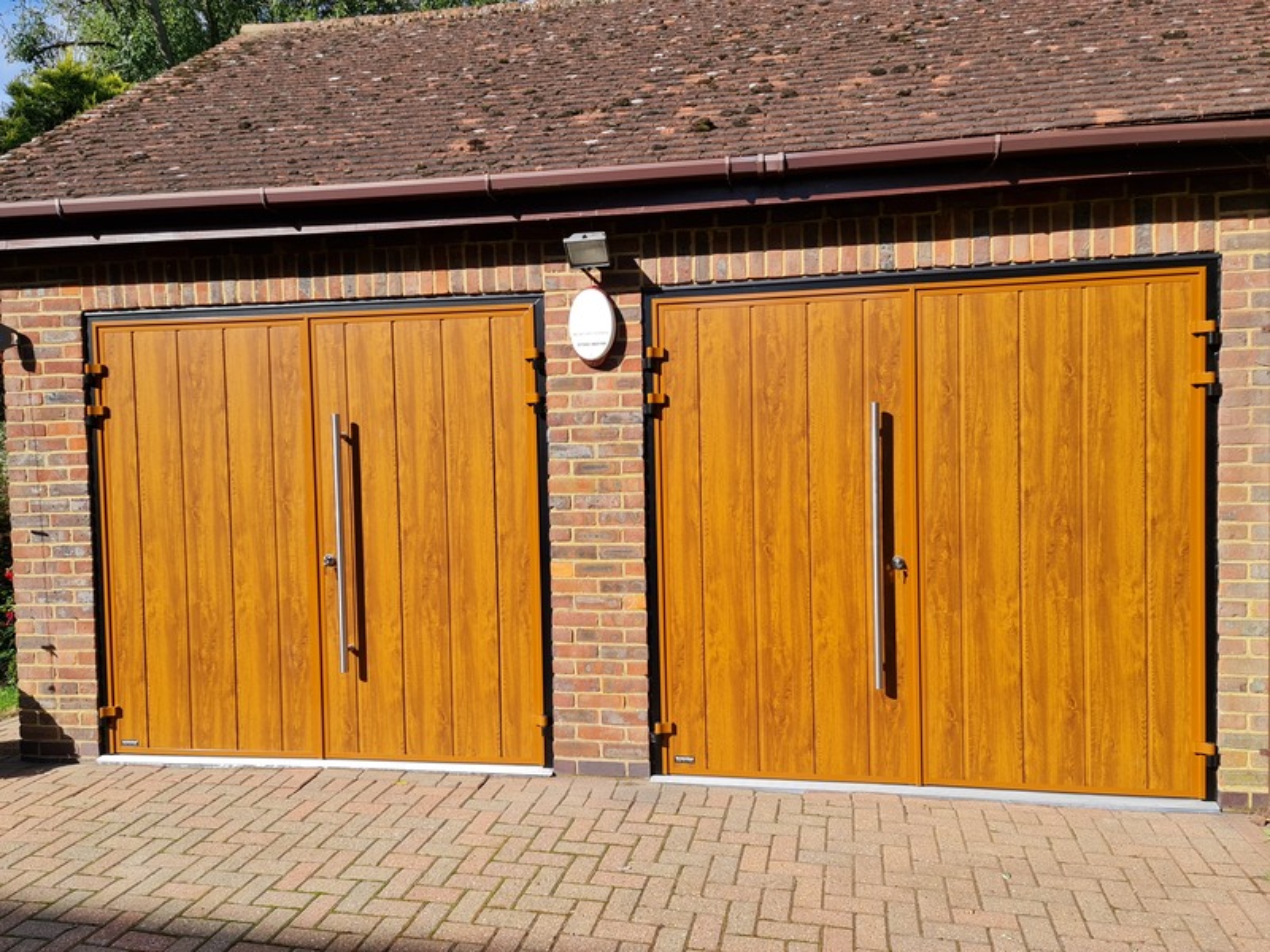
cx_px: 635
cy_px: 476
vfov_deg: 54.9
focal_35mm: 25
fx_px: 917
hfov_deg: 69.4
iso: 50
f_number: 1.8
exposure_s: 1/664
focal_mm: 7
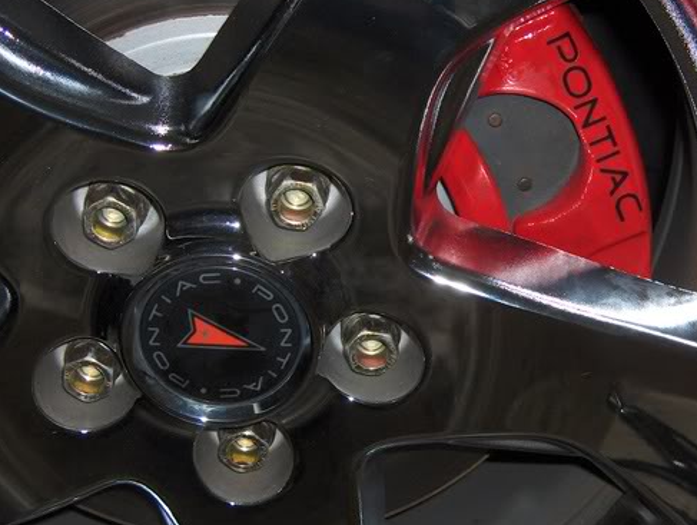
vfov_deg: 23.0
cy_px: 275
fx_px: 1291
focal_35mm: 64
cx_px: 454
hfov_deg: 30.0
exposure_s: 1/60
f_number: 2.8
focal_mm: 8
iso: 100
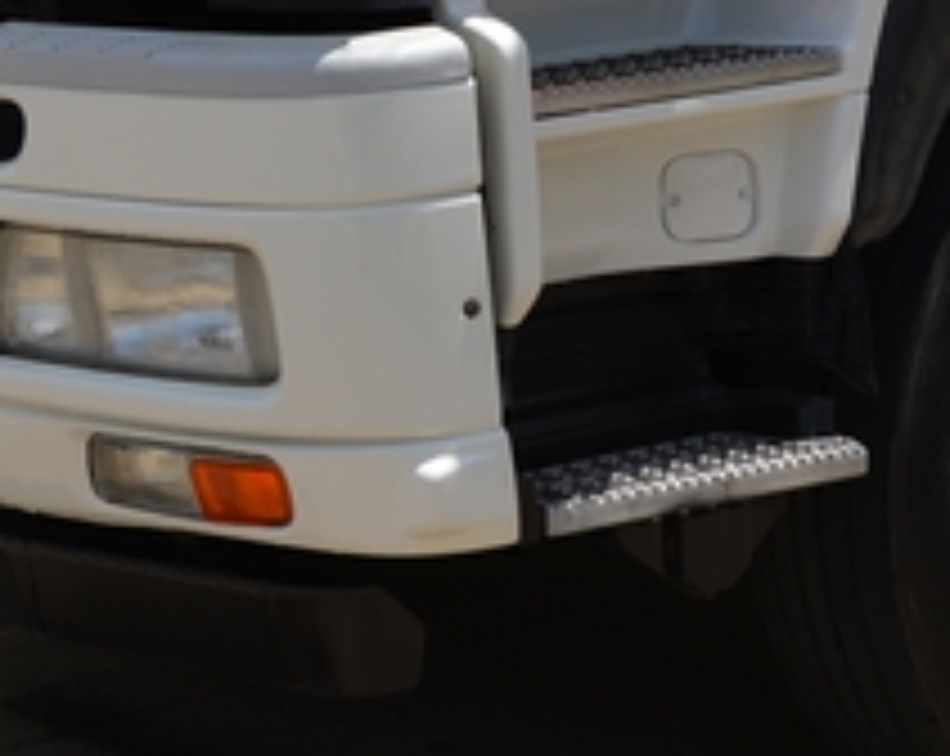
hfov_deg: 13.4
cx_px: 977
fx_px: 3985
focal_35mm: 142
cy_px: -533
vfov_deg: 10.3
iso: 100
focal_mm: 31
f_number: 8
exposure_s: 1/250
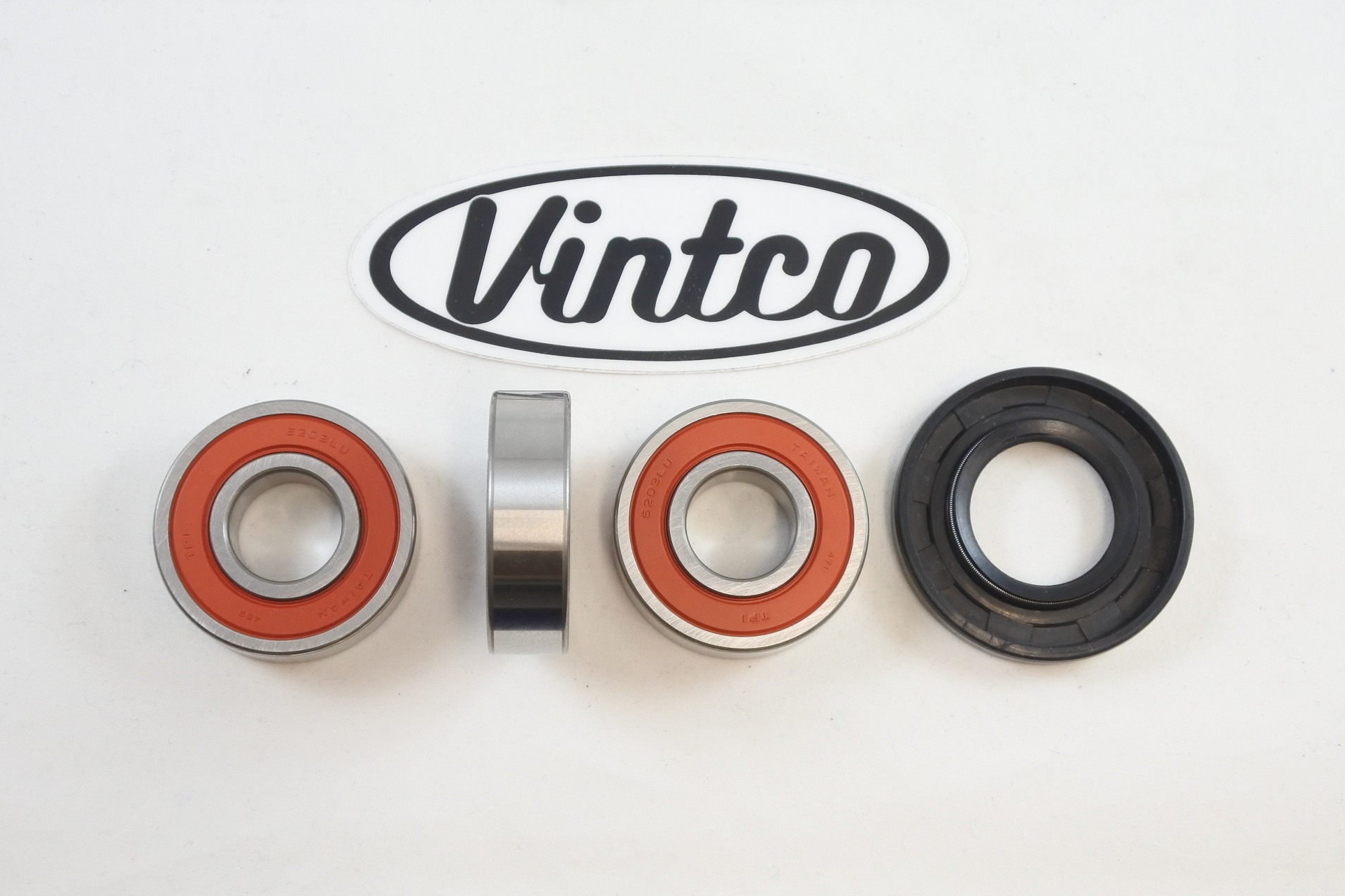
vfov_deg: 28.6
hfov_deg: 41.9
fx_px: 1756
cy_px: 443
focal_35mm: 47
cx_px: 667
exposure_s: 1/125
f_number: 4.5
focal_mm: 17.2
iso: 560
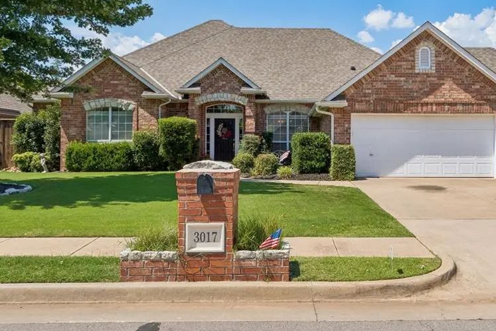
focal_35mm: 37
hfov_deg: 51.4
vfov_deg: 35.9
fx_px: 510
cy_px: 139
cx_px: 307
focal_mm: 18
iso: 200
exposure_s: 1/2000
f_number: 7.1
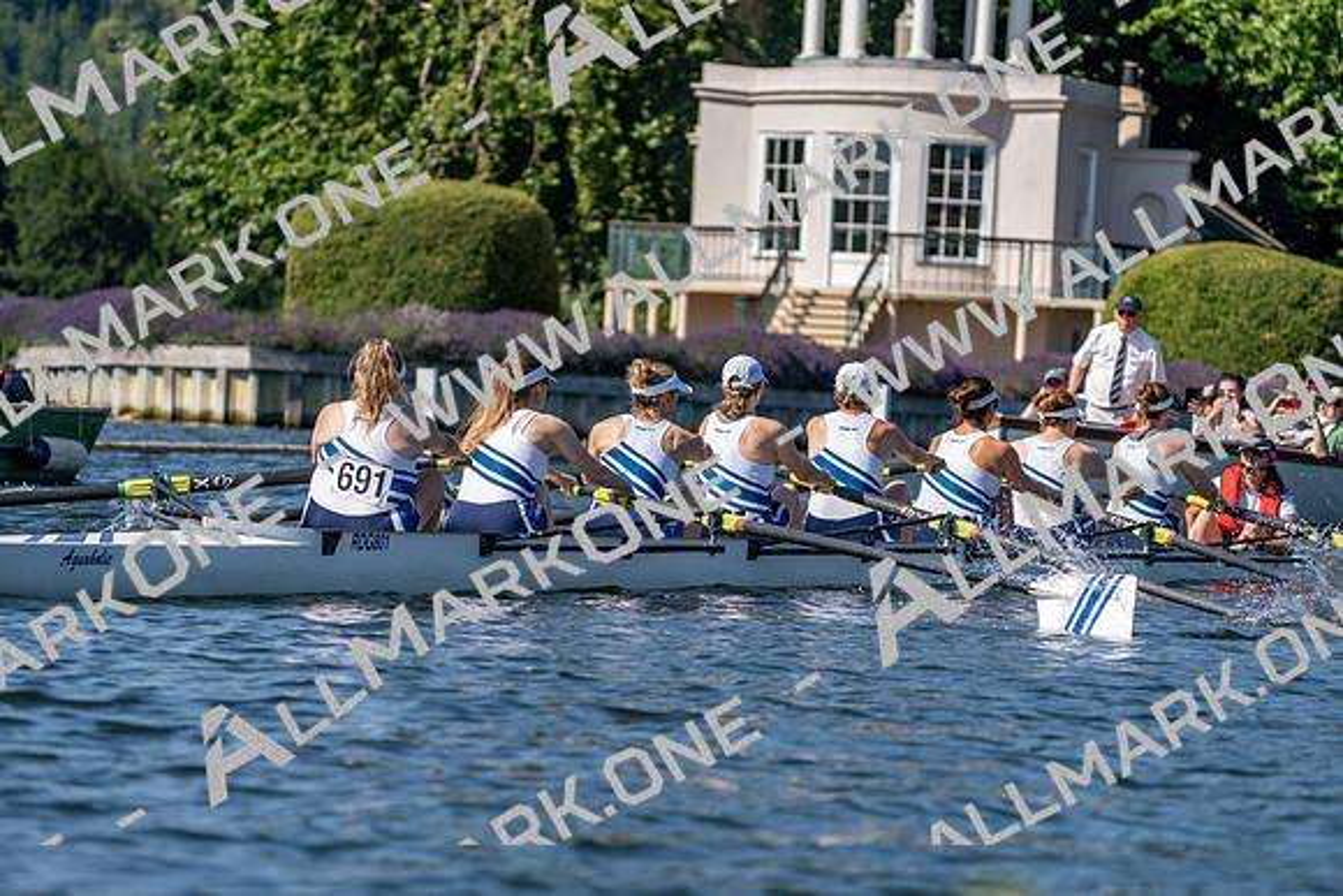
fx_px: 7798
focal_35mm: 209
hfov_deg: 9.8
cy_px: 448
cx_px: 672
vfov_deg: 6.6
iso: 200
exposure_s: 1/1600
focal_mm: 209
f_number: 5.6
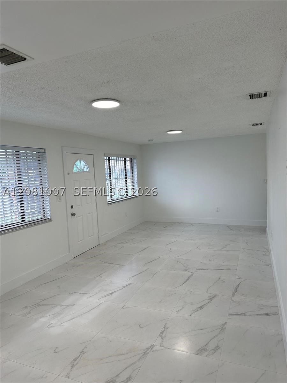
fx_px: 265
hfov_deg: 56.8
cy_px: 192
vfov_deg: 71.6
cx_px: 144
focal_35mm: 24
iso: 100
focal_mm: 6.86
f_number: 1.78
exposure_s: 1/166
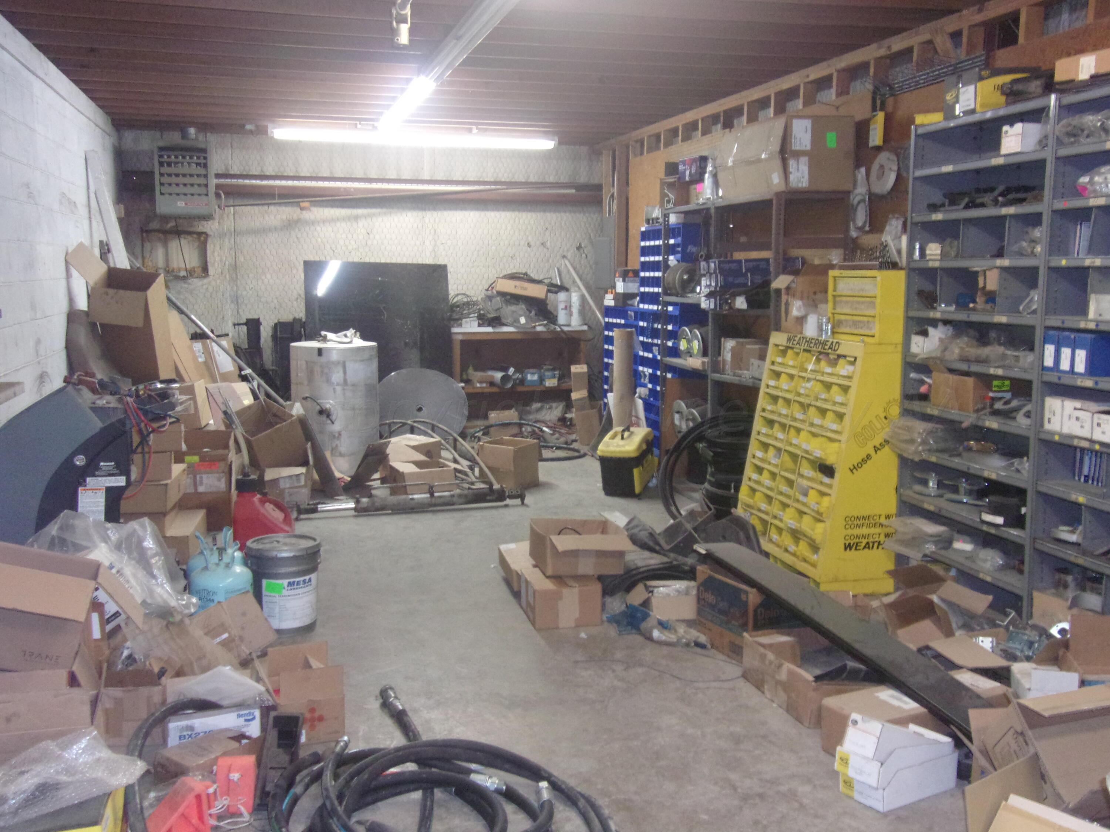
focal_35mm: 34
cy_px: 416
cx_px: 555
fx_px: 1090
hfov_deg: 54.0
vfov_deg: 41.8
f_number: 3.3
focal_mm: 6.1
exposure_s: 1/34
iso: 400
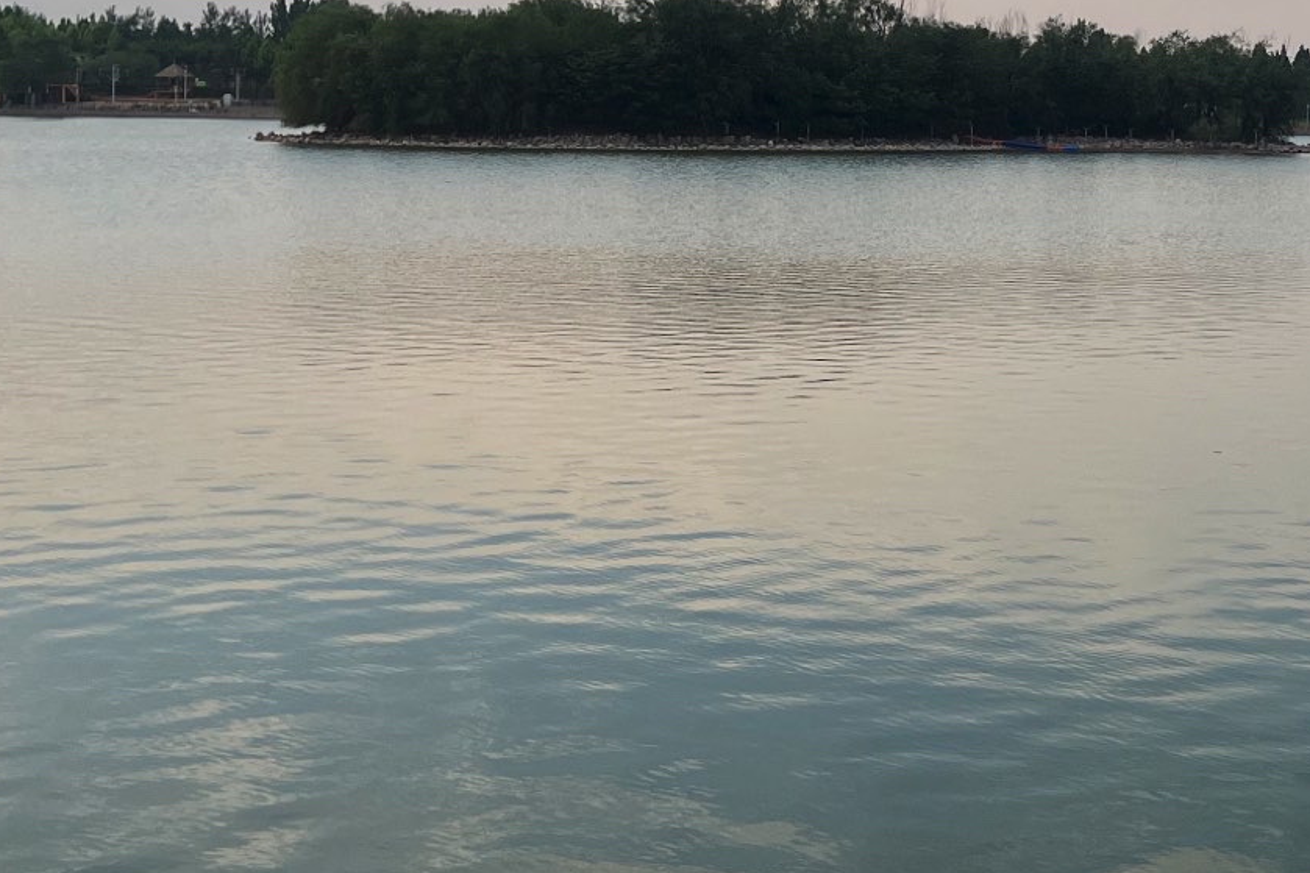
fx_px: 2401
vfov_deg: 20.4
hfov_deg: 29.3
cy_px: 164
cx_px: 1182
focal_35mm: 66
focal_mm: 5.7
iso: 50
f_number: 1.5
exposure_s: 1/1808
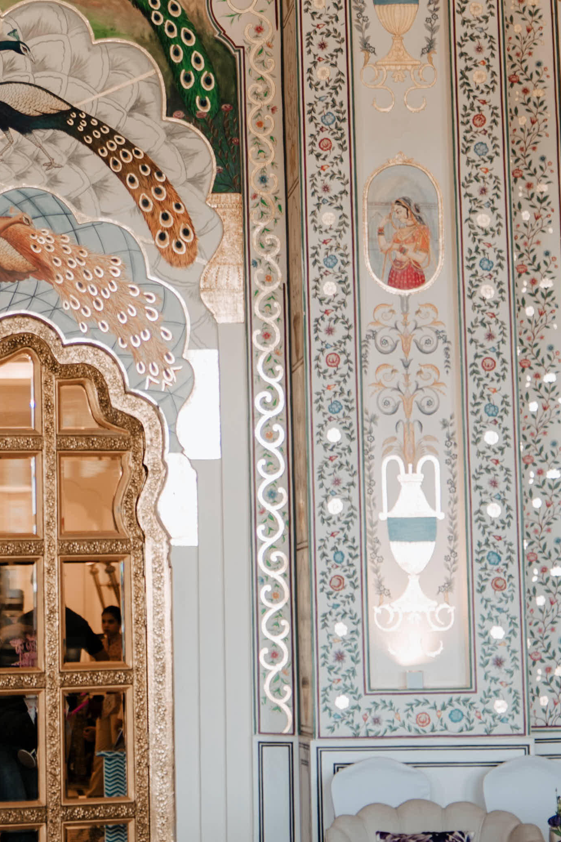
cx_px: -43
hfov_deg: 11.4
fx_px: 2781
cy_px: 19
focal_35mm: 119
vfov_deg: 16.9
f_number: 1.4
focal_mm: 35
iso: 50
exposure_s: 1/80
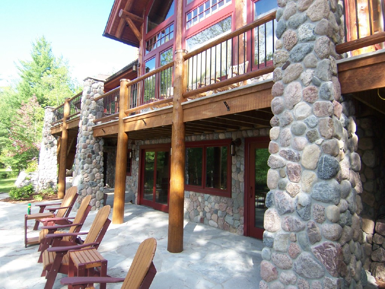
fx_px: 256
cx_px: 192
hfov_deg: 73.9
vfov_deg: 58.9
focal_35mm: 23
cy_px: 144
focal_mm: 3.8
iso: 64
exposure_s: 1/160
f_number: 2.8
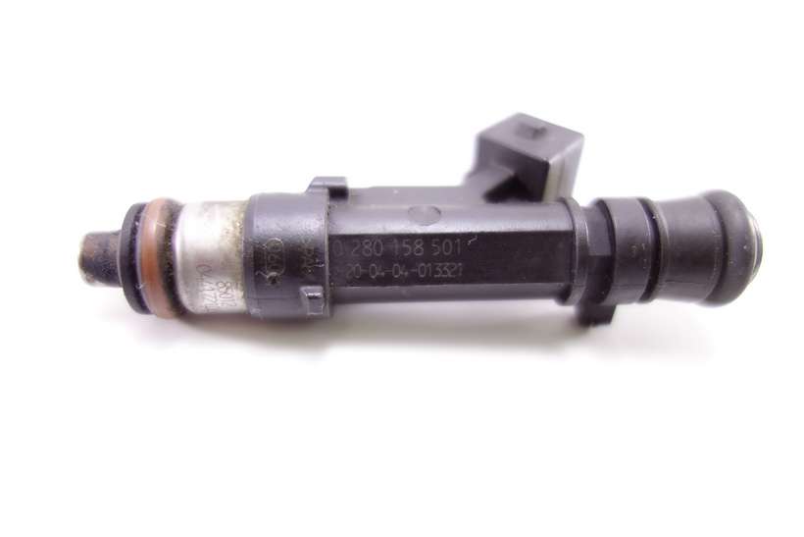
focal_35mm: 28
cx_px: 402
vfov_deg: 46.4
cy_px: 268
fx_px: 625
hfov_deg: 65.5
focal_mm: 10.4
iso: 125
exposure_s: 1/50
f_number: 1.8
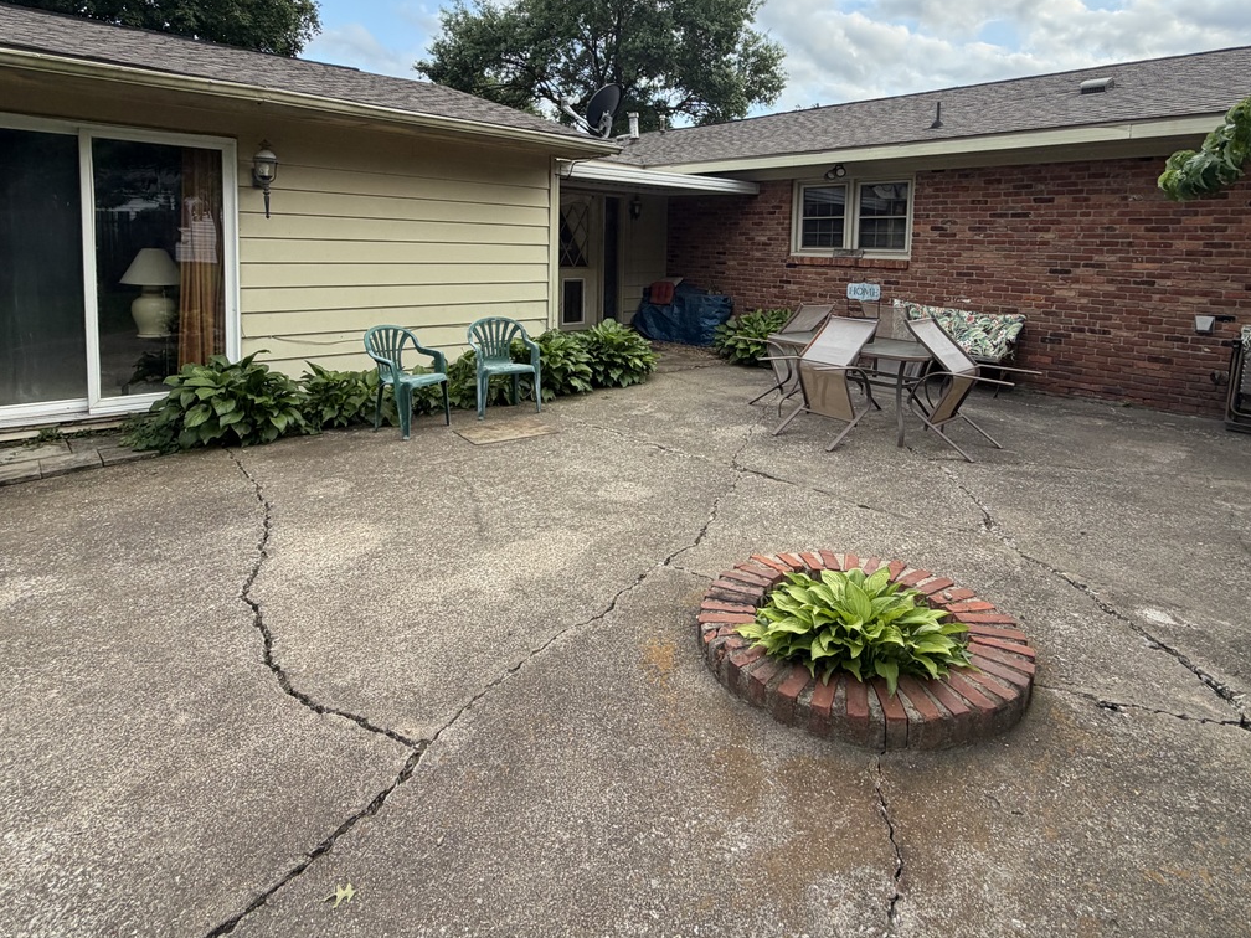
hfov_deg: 81.7
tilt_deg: -2.2
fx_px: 723
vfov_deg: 64.1
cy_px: 306
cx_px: 648
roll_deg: -2.3
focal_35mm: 20
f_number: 2.2
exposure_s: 1/213
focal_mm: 2.22
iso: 50
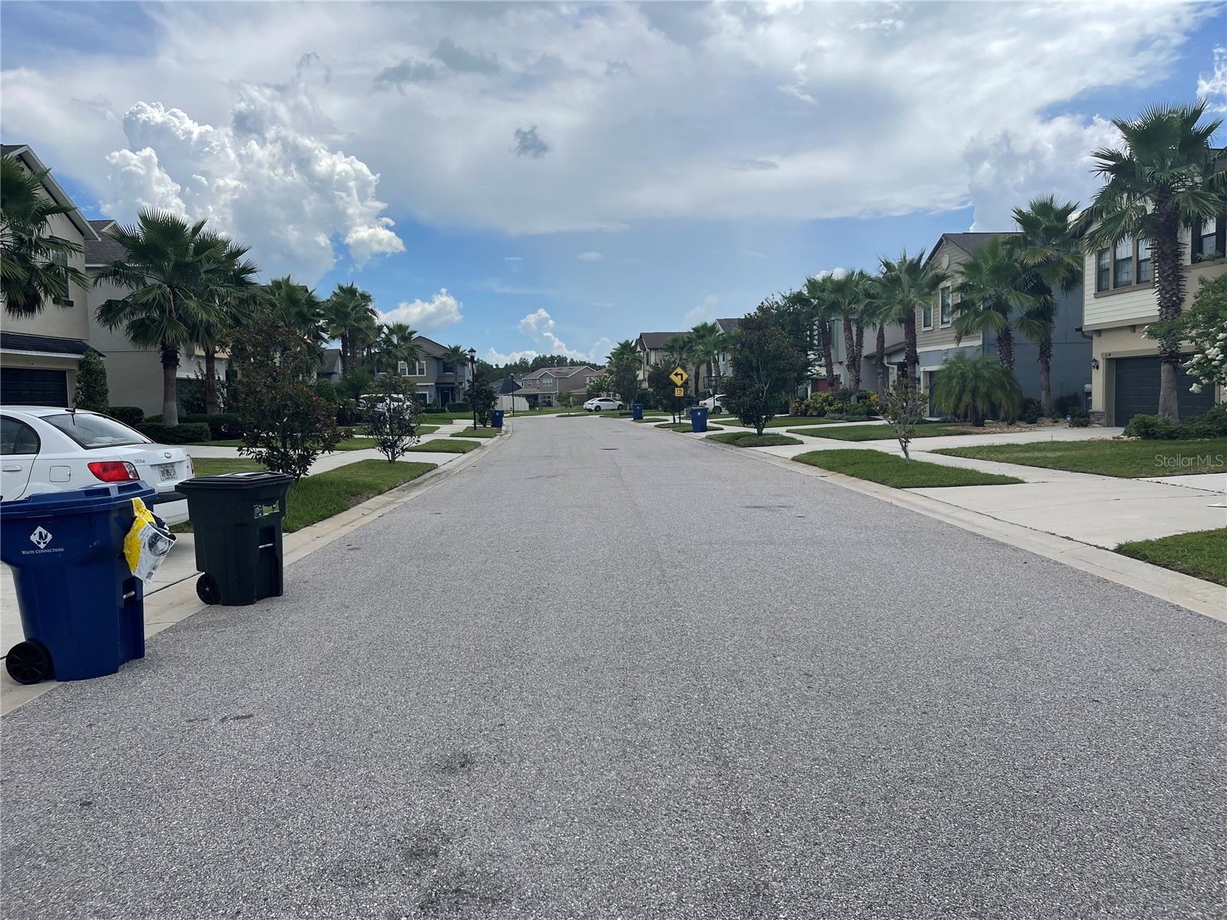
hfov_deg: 69.4
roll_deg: +2.8
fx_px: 886
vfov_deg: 54.9
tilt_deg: -2.1
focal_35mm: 25
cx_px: 614
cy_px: 460
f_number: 1.6
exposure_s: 1/4902
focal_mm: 5.1
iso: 32
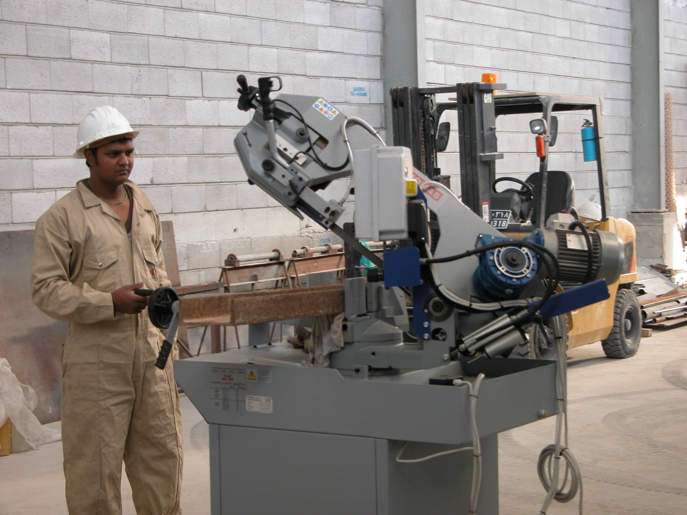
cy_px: 258
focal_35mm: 78
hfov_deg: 25.0
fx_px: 1548
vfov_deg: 18.9
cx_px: 344
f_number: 3.4
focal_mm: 19.9
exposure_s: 1/25.2
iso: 100
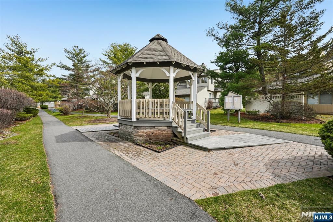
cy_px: 111
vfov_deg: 73.7
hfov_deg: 96.8
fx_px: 148
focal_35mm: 16
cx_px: 166
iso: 100
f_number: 8
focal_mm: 16
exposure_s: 1/160
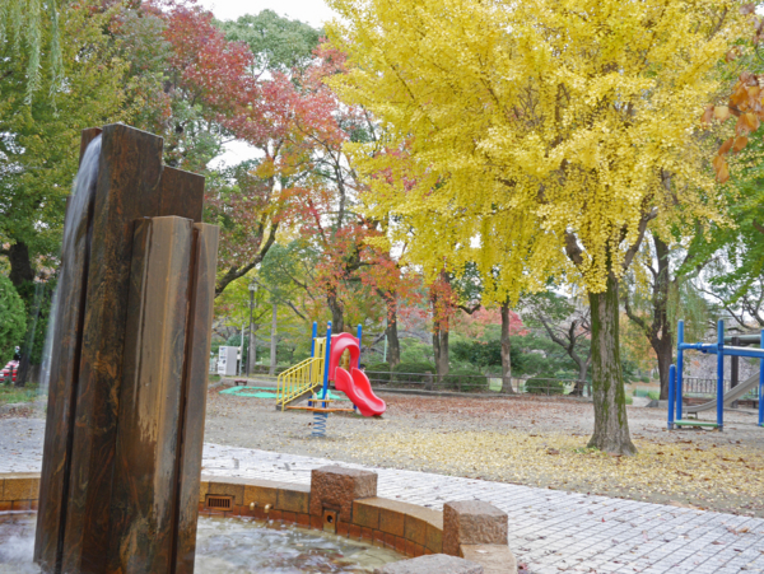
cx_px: 382
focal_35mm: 40
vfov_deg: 36.0
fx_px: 884
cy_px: 287
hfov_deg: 46.8
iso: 400
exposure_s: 1/6
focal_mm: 20
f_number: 16
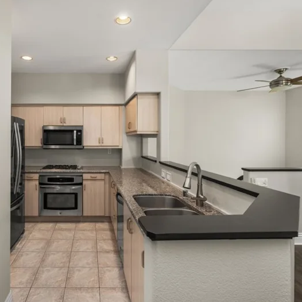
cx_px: 81
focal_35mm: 19
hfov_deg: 73.1
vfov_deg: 77.7
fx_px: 188
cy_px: 154
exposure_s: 1/5
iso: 80
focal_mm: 14
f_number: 5.6
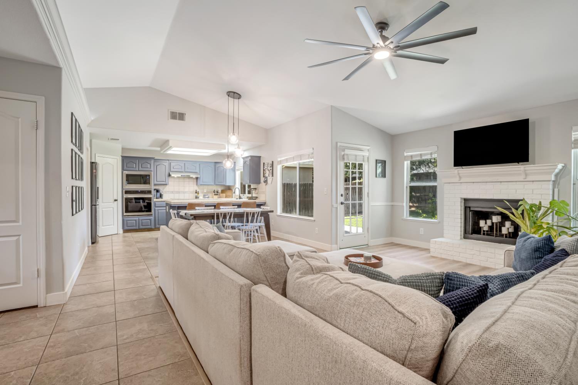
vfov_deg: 72.1
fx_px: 265
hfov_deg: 95.0
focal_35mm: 16
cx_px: 289
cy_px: 192
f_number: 9
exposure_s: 1/50
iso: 400
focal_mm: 11
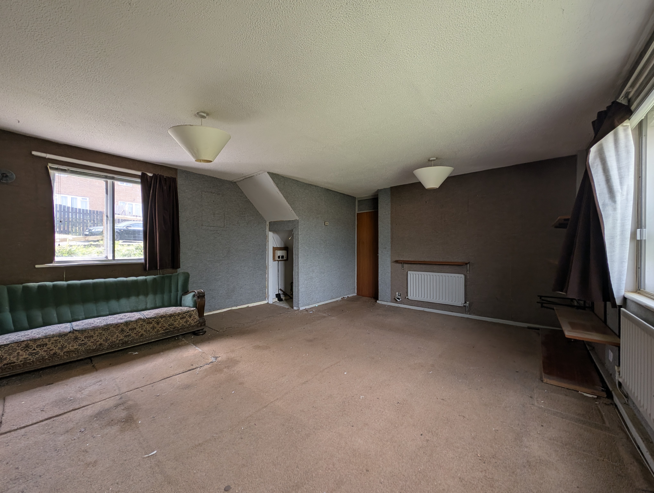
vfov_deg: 94.6
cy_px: 246
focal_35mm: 12
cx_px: 327
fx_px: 227
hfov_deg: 110.5
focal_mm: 2.23
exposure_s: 1/124
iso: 41
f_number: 1.95
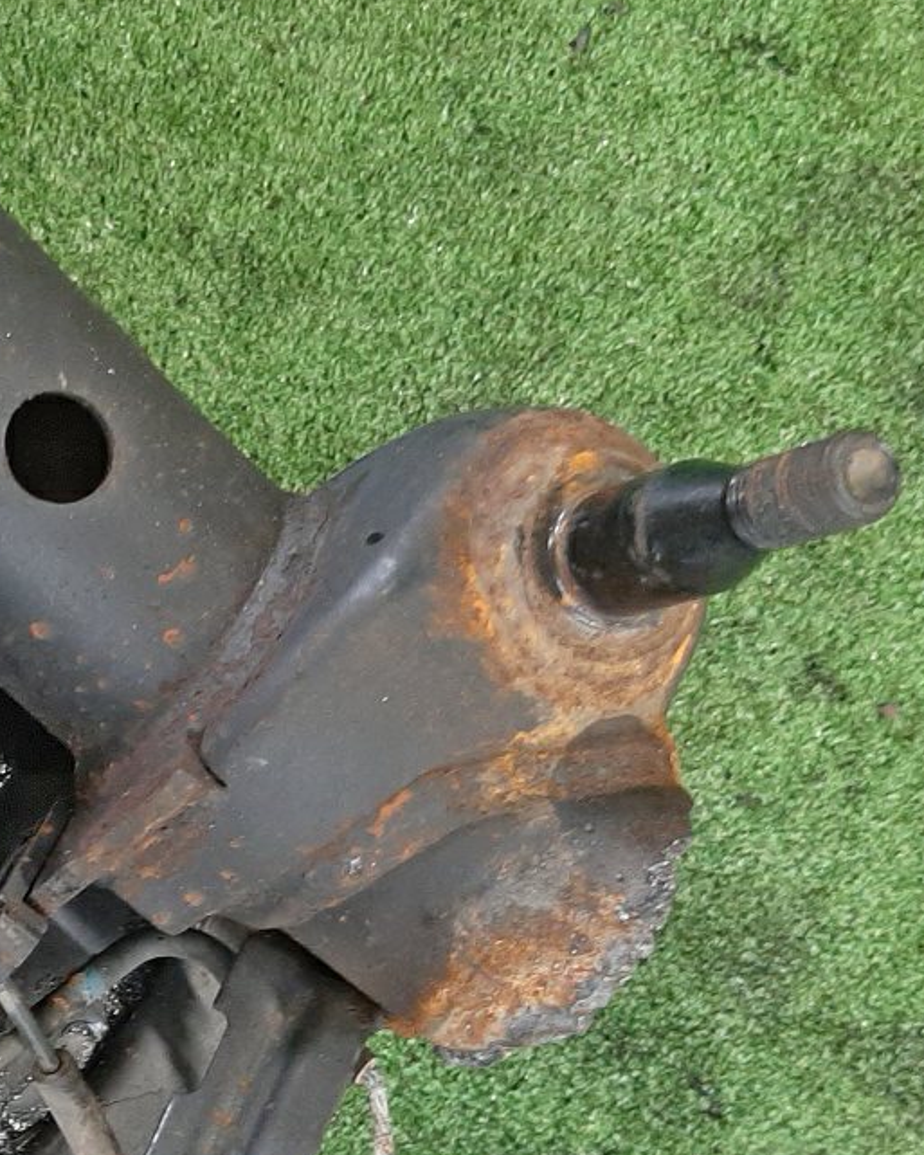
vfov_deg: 32.6
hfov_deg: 25.5
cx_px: 29
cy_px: 800
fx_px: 1948
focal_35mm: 57
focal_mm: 3.93
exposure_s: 1/25
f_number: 1.7
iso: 245
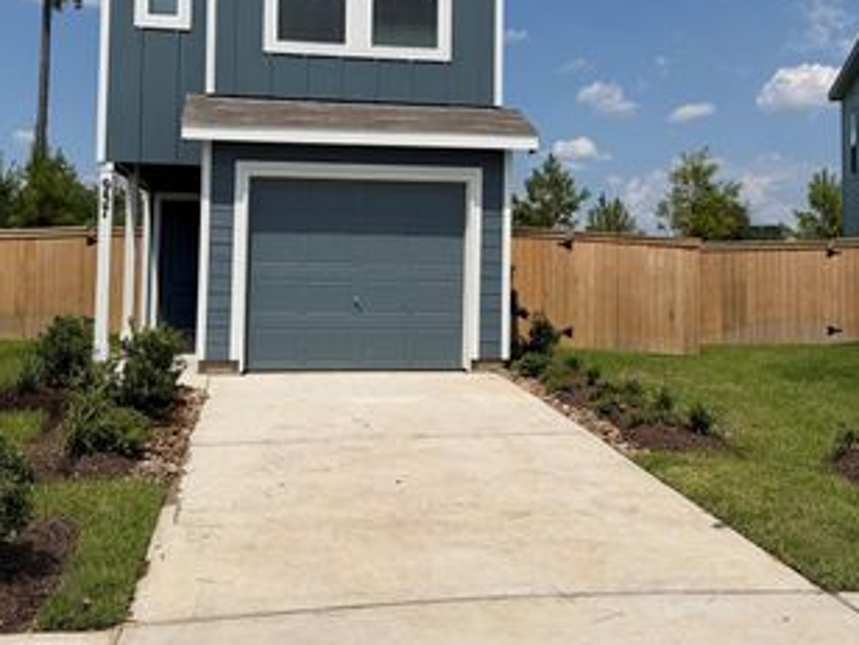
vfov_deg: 36.4
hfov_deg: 47.9
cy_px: 214
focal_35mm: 39
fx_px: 968
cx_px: 424
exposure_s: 1/10309
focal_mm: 6.76
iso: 80
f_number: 1.78
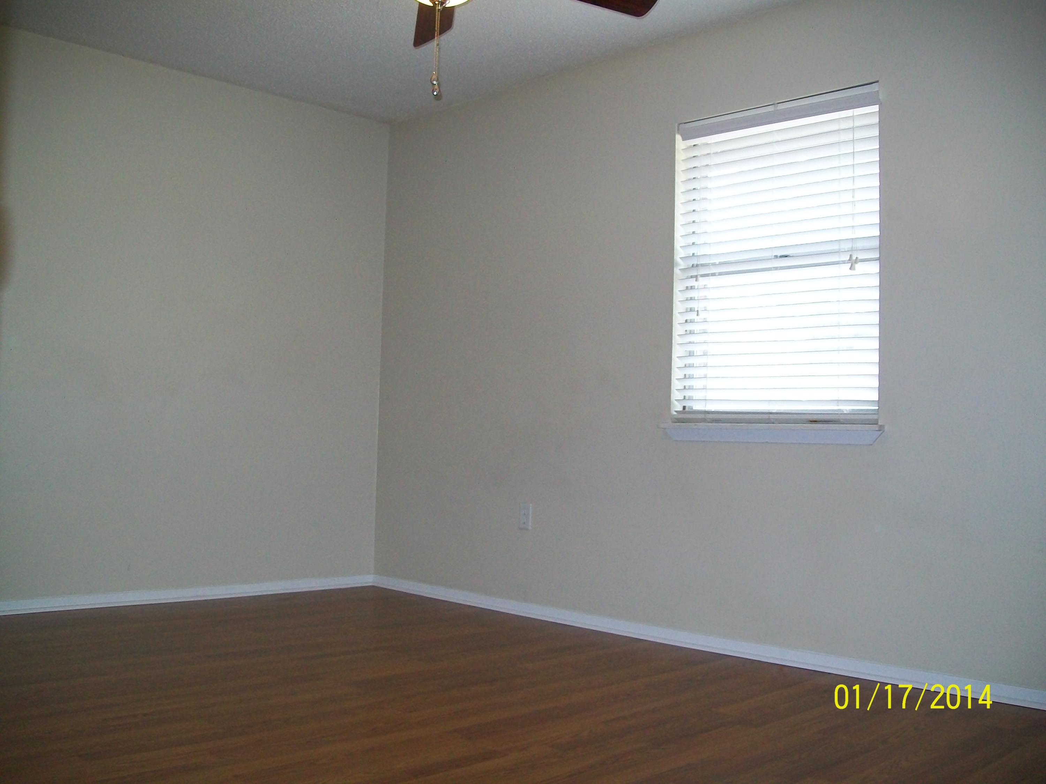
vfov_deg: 41.8
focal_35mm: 34
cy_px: 392
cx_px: 523
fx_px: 1027
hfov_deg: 54.0
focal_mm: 6.1
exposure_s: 1/60
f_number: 2.7
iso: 160
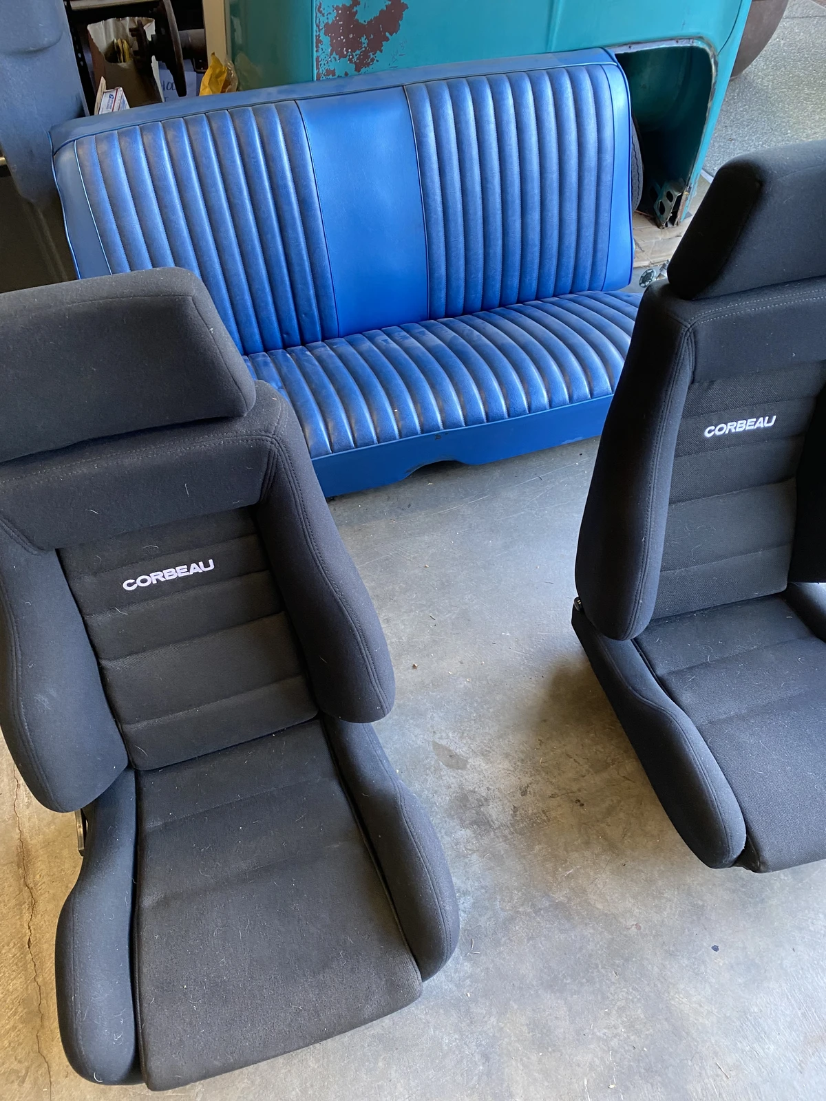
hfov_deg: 53.1
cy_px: 550
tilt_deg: -48.0
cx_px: 413
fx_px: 827
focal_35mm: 26
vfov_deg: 67.3
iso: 125
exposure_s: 1/60
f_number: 1.8
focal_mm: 4.25
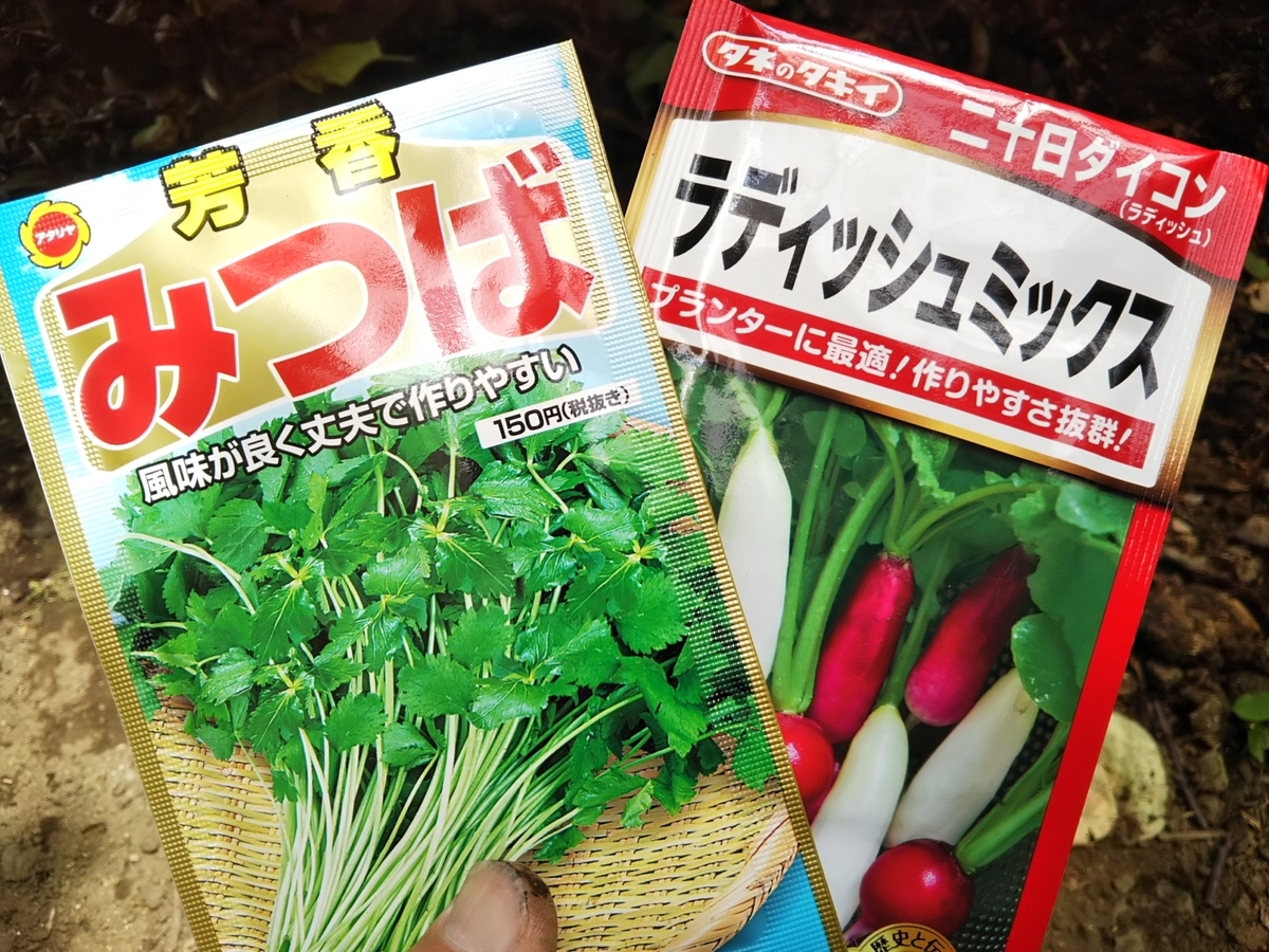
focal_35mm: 30
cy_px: 476
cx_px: 634
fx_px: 1100
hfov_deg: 60.0
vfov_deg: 46.8
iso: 20
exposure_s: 1/244
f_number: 2.2
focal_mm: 4
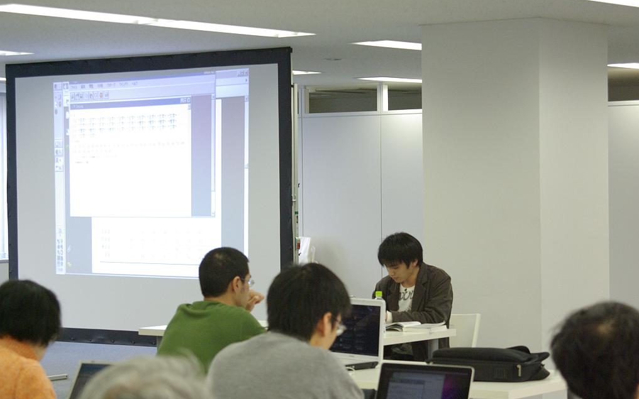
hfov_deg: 19.3
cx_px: 321
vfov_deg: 12.1
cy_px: 203
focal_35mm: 108
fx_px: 1881
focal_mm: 70
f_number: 5
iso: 800
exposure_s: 1/60
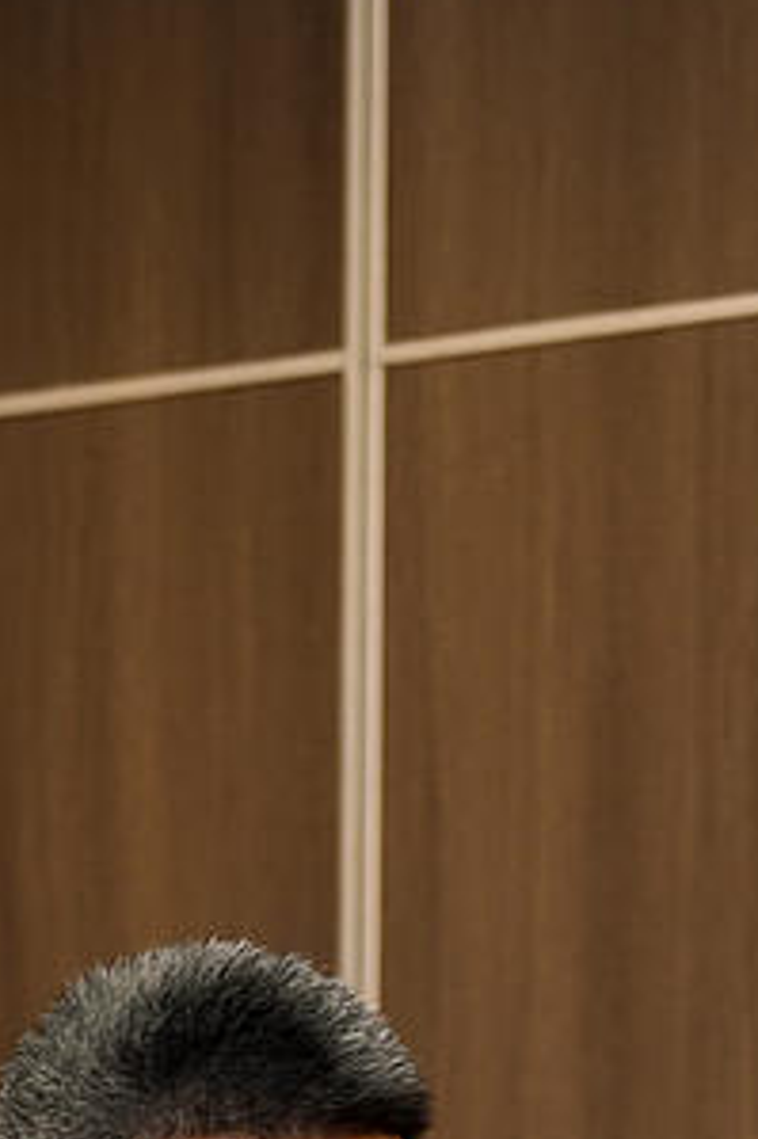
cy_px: 2476
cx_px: 1150
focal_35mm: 225
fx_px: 7114
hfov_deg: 6.0
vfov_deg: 8.5
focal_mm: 35
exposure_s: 1/100
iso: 100
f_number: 1.8
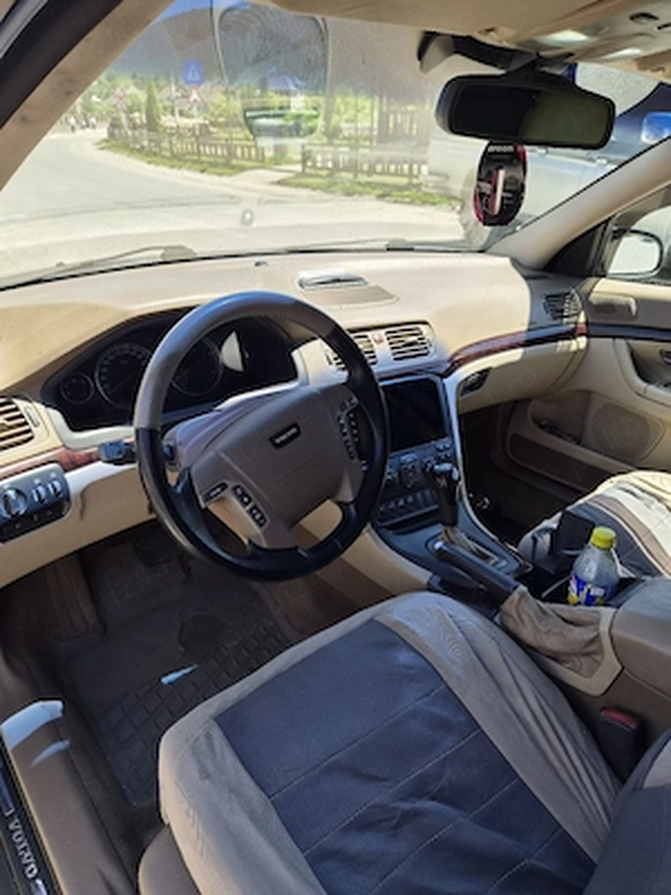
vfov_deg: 73.9
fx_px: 594
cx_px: 336
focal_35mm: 23
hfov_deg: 58.9
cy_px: 448
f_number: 1.8
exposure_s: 1/1667
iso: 80
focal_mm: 5.4
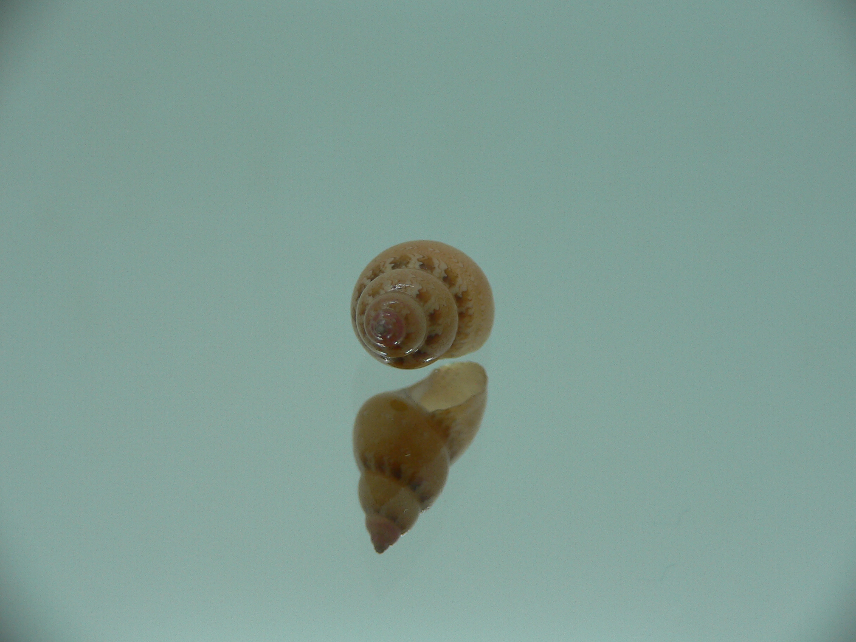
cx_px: 428
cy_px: 321
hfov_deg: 52.6
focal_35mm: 35
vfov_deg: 40.7
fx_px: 865
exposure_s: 1/80
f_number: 2.8
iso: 80
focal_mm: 4.6
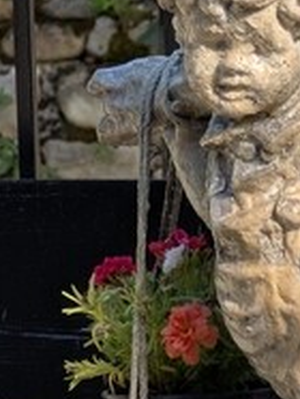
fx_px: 6975
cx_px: 31
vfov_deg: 3.3
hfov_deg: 2.5
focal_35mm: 605
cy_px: -232
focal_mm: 18
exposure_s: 1/146
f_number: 2.8
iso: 14
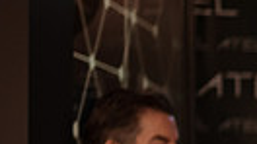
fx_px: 1096
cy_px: 205
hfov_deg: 11.7
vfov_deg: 7.4
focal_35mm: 161
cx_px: 545
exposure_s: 1/200
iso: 1000
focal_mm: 35
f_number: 1.8
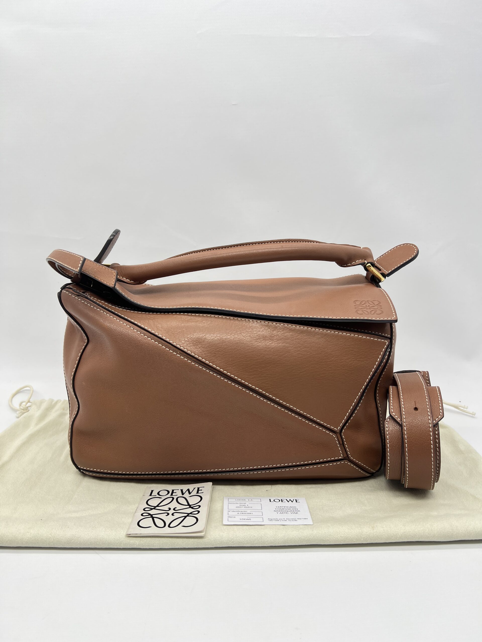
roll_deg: -0.8
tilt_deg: -14.7
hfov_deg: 53.1
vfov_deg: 67.3
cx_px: 241
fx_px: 483
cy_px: 321
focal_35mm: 26
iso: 32
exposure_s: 1/137
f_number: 1.5
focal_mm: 5.7
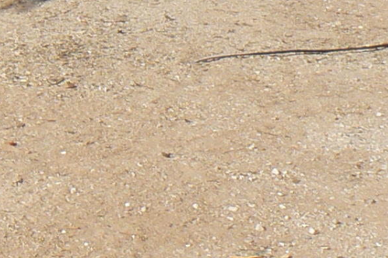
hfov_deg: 10.2
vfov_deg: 7.2
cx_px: -295
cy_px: -64
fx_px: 2048
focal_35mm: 190
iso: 80
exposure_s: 1/400
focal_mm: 6
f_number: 5.6
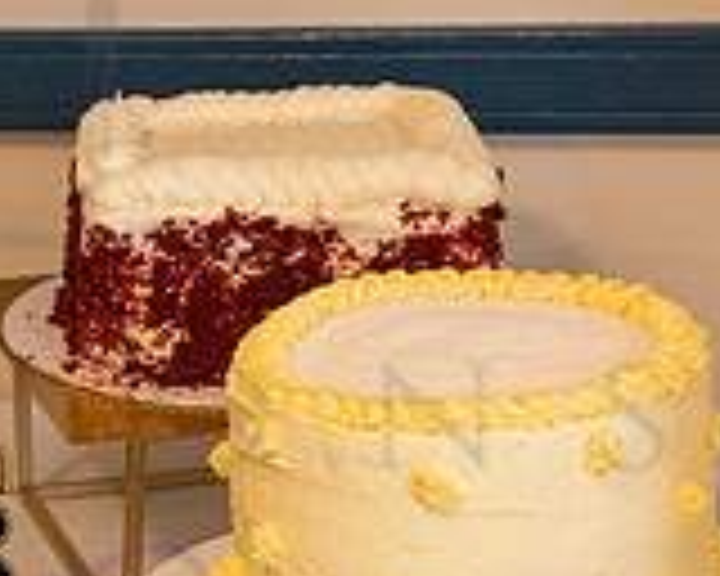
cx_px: -116
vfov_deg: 11.9
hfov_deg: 14.6
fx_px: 2728
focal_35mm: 128
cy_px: 646
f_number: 6.3
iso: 1600
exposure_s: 1/40
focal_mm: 36
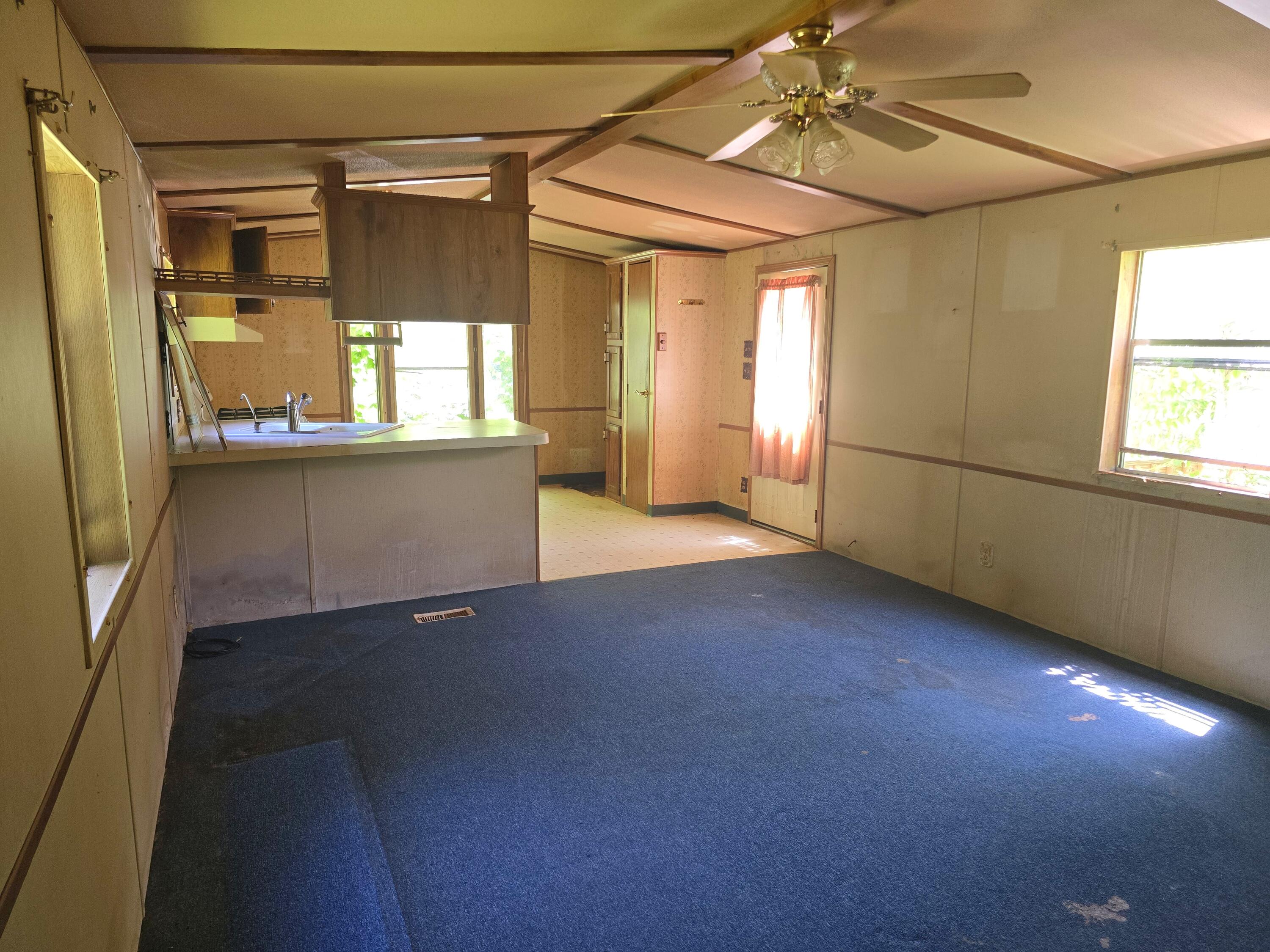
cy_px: 476
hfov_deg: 73.9
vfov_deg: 58.9
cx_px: 635
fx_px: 844
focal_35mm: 23
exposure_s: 1/120
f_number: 1.7
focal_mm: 6.3
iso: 250
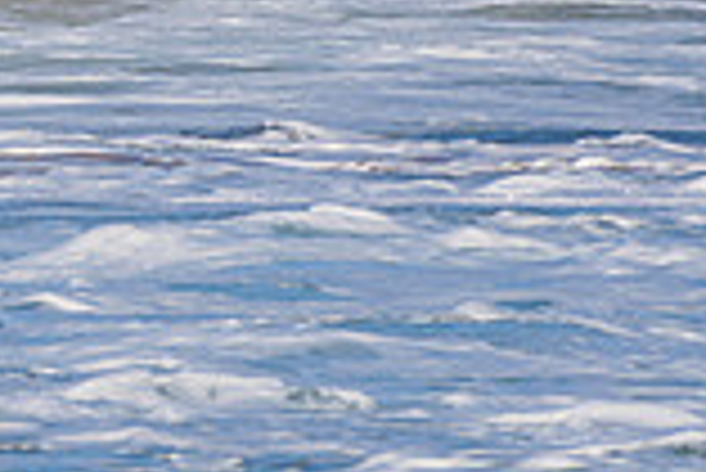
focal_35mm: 2763
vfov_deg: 0.5
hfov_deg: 0.7
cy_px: -303
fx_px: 54234
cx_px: -396
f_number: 5.6
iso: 280
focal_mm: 500
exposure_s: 1/2000
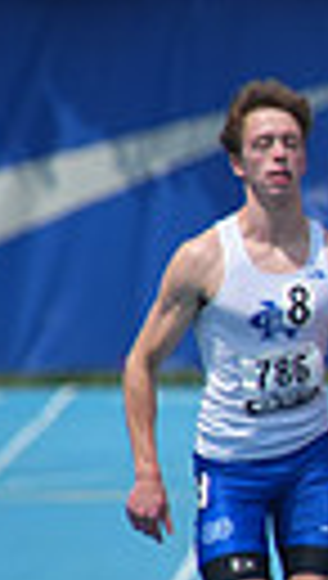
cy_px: 470
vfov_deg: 1.1
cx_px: 1204
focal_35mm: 1883
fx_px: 28982
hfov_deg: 0.6
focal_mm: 400
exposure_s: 1/2000
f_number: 5.6
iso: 400
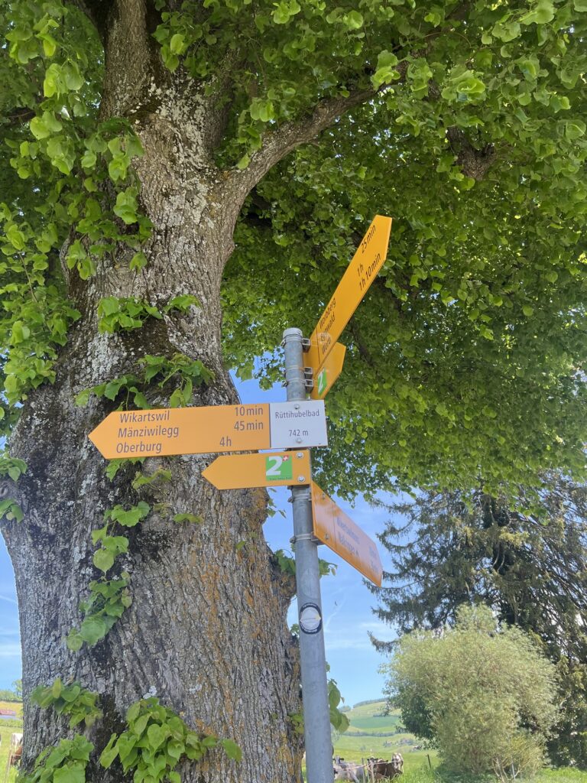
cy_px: 392
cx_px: 294
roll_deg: +3.9
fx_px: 588
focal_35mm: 26
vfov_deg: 67.3
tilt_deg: +31.7
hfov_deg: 53.1
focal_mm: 5.7
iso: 50
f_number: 1.5
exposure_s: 1/536
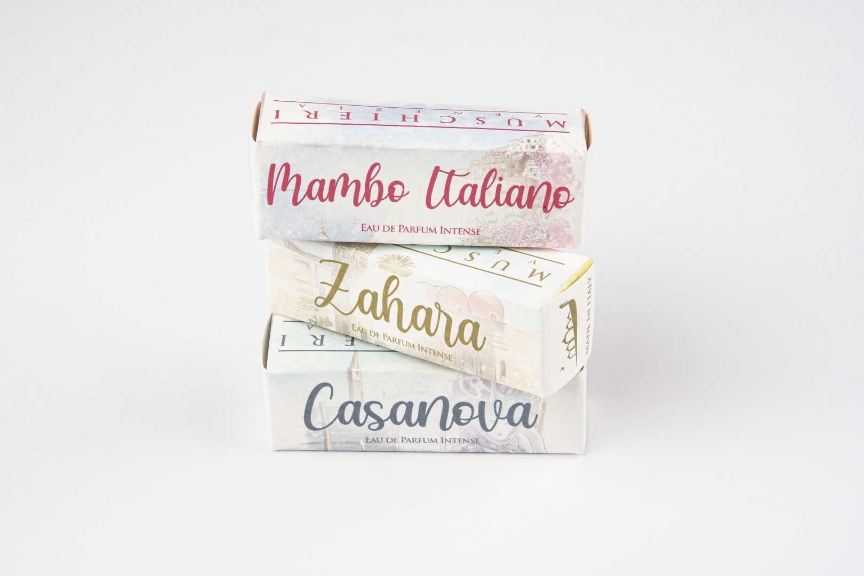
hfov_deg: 19.5
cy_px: 288
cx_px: 432
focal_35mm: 105
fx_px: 2520
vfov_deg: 13.0
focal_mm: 105
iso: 200
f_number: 22
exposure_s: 1/100
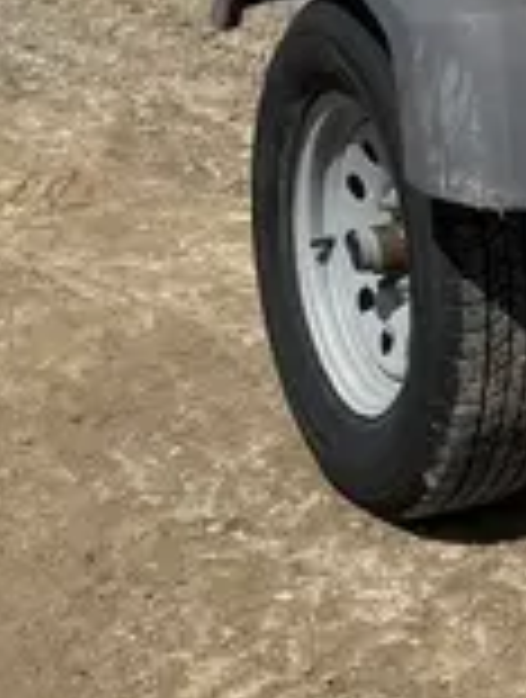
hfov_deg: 10.6
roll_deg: -0.8
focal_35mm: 132
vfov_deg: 14.6
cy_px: -61
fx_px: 2663
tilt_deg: -15.1
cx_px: 944
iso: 32
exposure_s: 1/3745
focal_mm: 3.99
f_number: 1.8
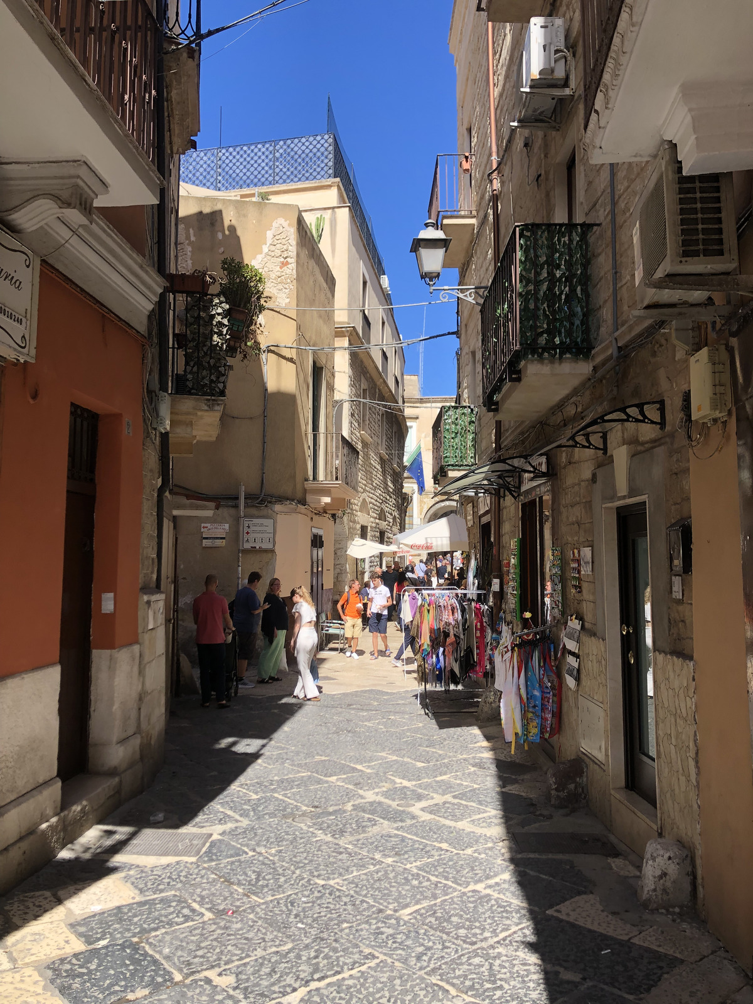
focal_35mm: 28
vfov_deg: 63.4
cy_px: 502
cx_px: 376
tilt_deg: +3.1
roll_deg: -0.7
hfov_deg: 49.7
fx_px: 812
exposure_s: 1/991
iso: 20
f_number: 1.8
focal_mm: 4
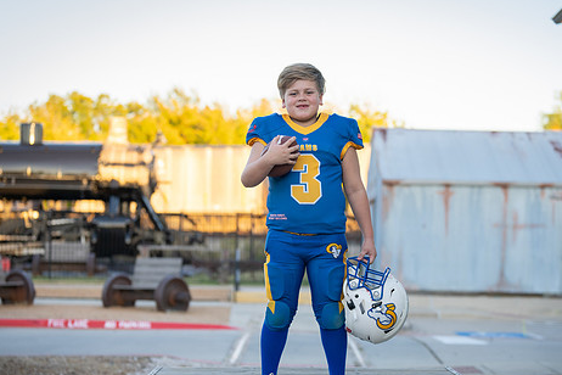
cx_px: 311
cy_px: 233
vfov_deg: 15.5
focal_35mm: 88
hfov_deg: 23.1
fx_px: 1374
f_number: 2.8
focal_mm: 70
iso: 250
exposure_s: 1/320
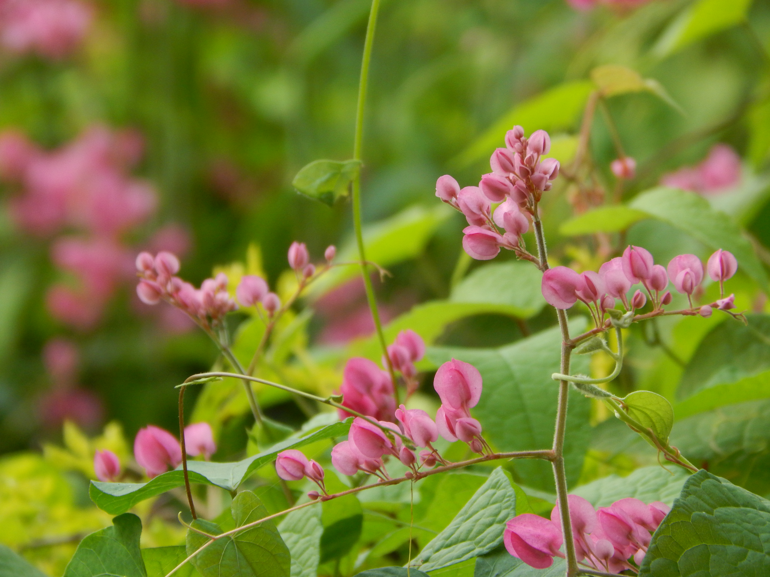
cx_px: 385
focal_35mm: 430
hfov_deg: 4.6
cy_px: 288
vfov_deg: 3.5
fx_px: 9565
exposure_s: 1/250
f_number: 5.7
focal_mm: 76.4
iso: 200
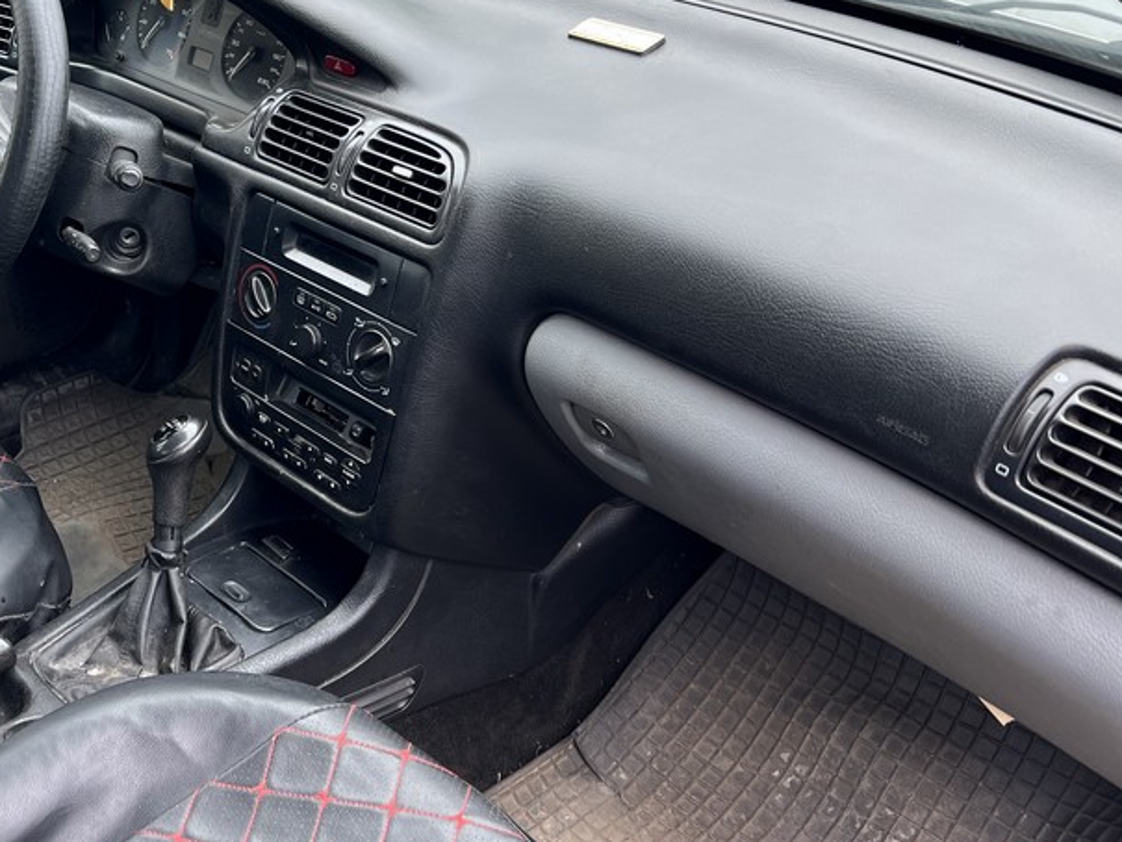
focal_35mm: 44
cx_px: 249
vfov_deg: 32.7
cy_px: 304
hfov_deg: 41.4
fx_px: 1426
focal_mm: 5.7
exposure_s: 1/121
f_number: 1.5
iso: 50
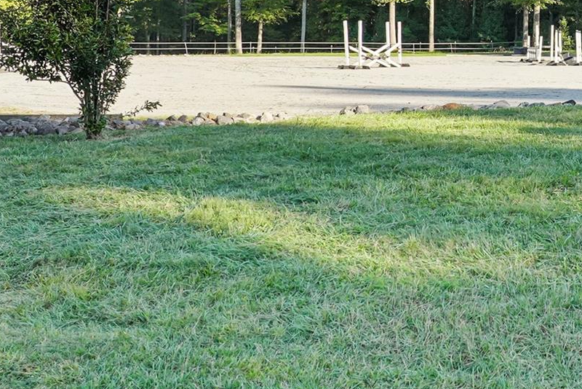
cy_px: 10
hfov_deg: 29.7
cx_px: 556
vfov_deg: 20.6
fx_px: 1035
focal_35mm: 64
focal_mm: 25
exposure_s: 1/60
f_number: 5.6
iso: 160
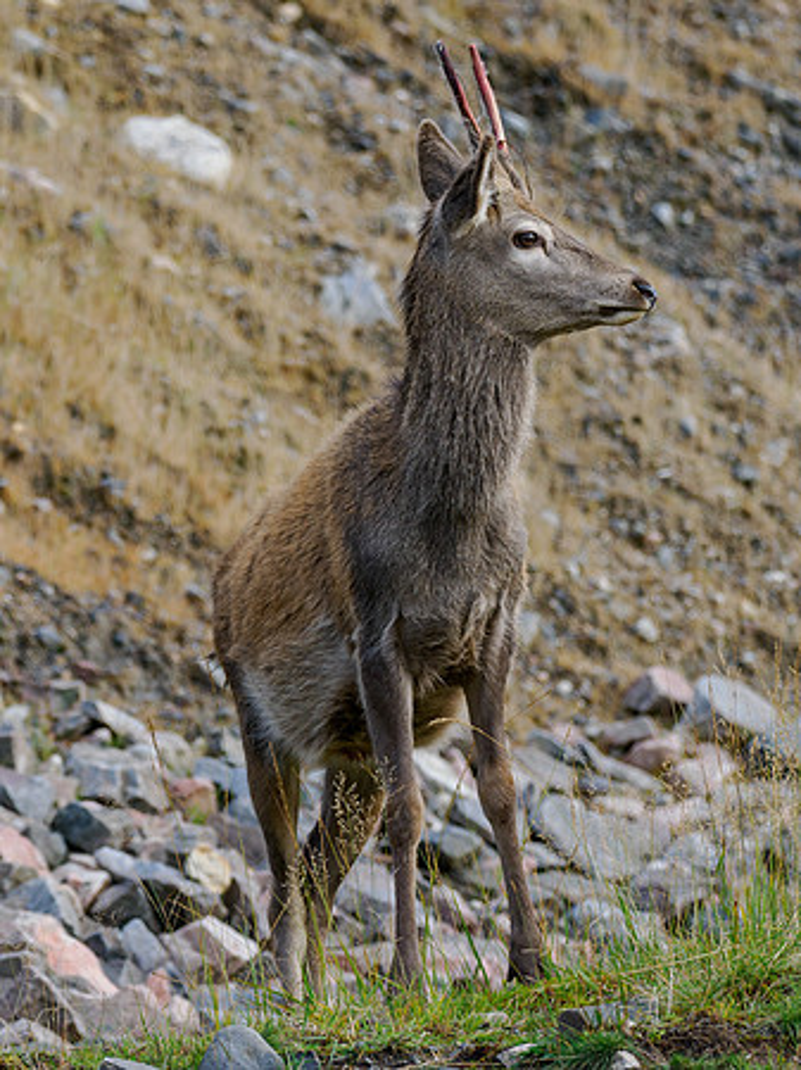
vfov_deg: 2.5
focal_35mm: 801
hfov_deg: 1.9
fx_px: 24747
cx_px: 321
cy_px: 535
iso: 400
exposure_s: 1/640
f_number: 4
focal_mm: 300
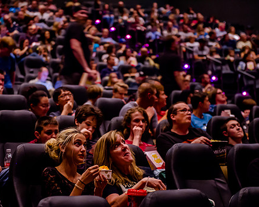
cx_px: 100
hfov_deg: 21.7
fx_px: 674
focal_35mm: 88
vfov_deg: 17.4
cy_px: 115
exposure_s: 1/25
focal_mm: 70
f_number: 2.8
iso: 4000
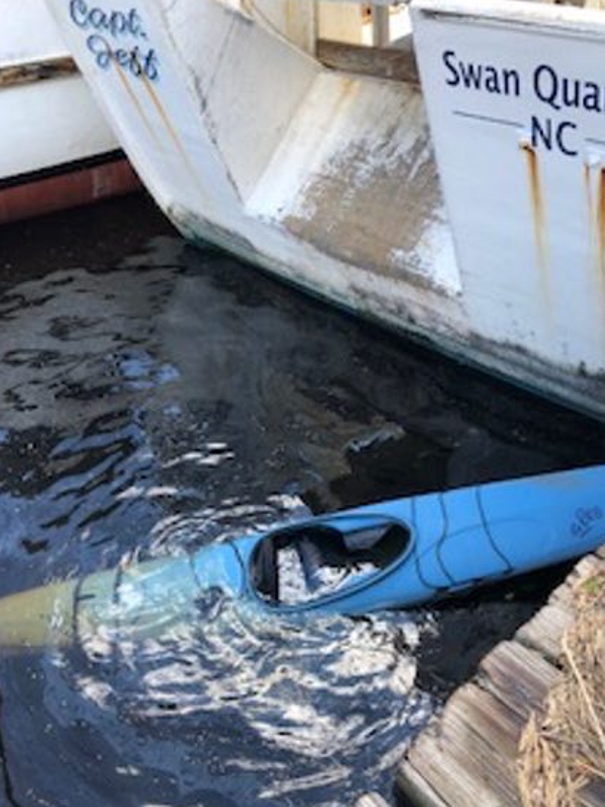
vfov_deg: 59.9
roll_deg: +7.3
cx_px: 297
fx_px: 699
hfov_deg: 46.8
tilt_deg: -38.9
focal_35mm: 30
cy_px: 419
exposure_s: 1/298
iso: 20
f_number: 1.8
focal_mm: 3.99
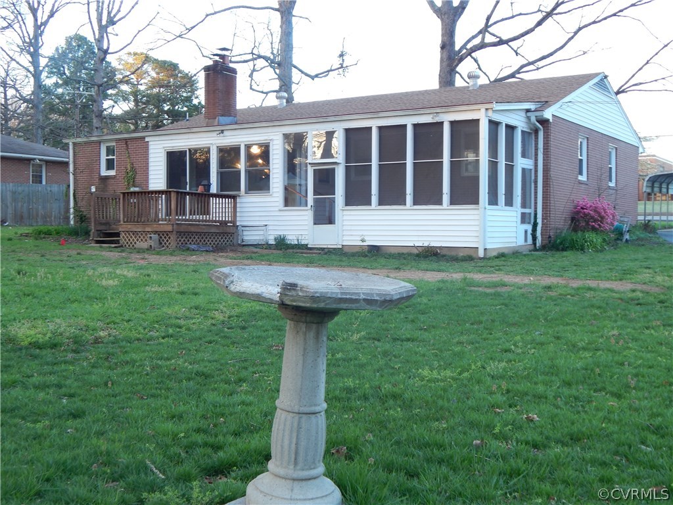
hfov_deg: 43.9
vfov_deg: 33.6
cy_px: 252
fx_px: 836
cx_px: 336
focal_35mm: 43
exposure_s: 1/30
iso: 125
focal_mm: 7.7
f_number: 3.6
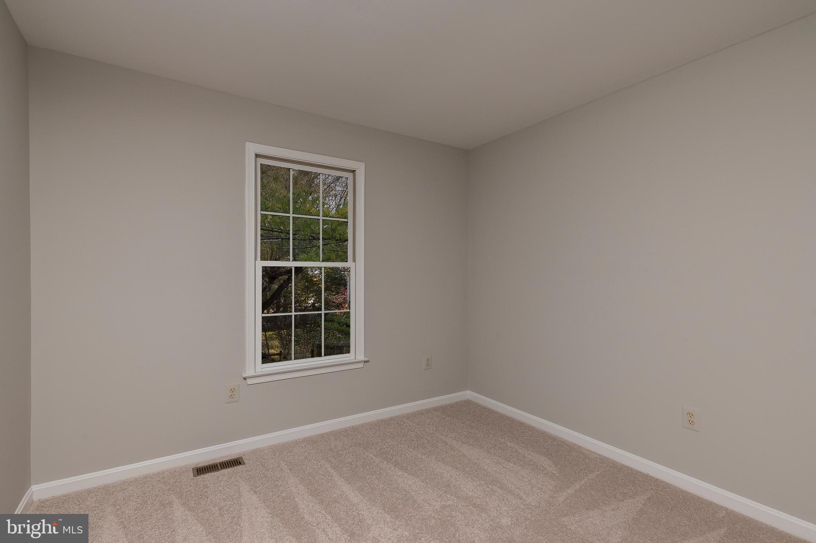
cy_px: 272
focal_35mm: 17
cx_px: 408
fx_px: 385
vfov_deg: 70.4
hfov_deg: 93.3
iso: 400
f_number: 9
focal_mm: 17
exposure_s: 1/30
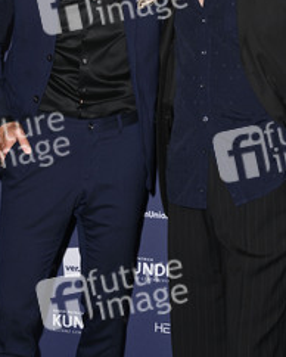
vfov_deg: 19.7
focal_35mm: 96
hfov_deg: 16.0
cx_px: 155
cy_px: 74
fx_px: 1014
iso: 320
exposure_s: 1/250
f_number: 5.6
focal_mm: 62
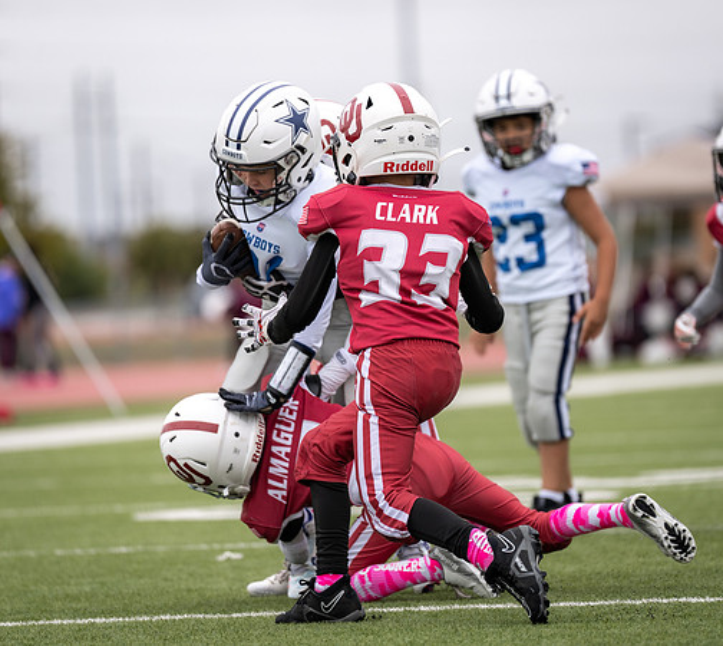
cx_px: 362
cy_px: 301
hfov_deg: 6.4
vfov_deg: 5.7
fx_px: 6453
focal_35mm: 288
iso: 200
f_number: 2.8
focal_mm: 200
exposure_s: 1/1250
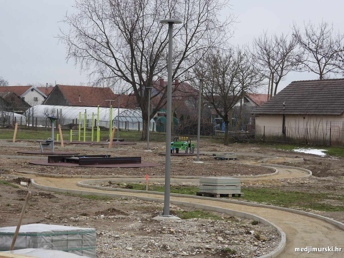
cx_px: 172
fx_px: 845
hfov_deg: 23.0
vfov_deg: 17.4
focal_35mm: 85
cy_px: 129
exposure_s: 1/320
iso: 100
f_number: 3.5
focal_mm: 15.3
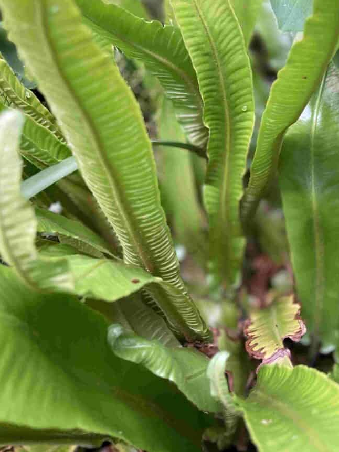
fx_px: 483
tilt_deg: -34.4
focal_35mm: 37
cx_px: 216
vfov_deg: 49.4
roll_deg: -2.8
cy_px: 154
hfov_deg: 38.4
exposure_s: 1/60
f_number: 1.6
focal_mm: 4.2
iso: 160
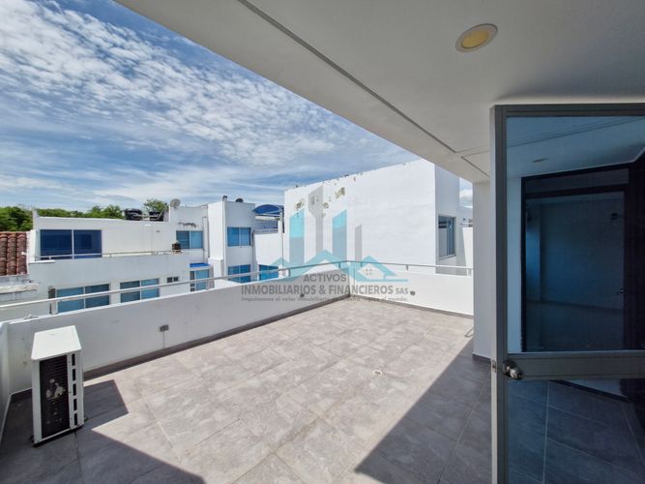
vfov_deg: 89.9
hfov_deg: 106.2
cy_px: 242
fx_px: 242
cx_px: 322
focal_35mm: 13
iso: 50
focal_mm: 1.74
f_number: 2.2
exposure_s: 1/3312
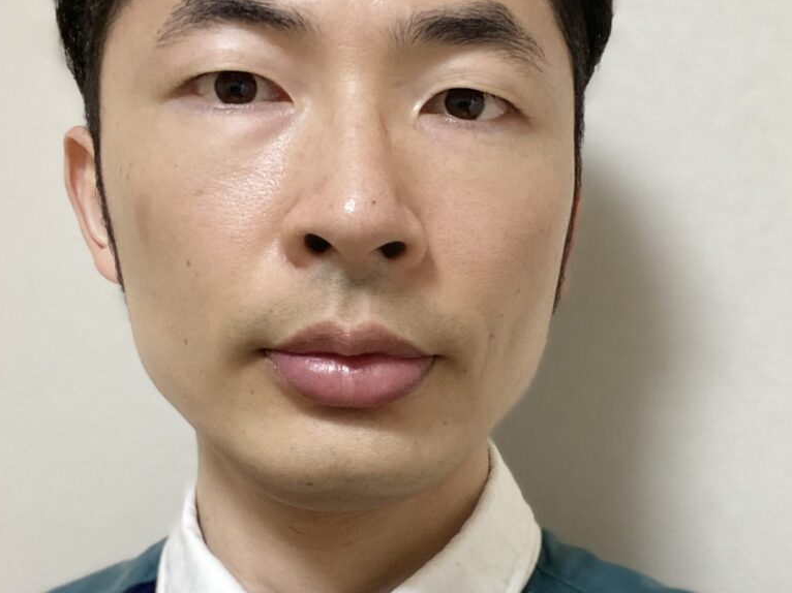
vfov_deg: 30.8
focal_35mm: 47
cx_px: 479
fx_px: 1075
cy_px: 331
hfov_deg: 40.3
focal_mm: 2.71
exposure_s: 1/50
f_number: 2.2
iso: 250
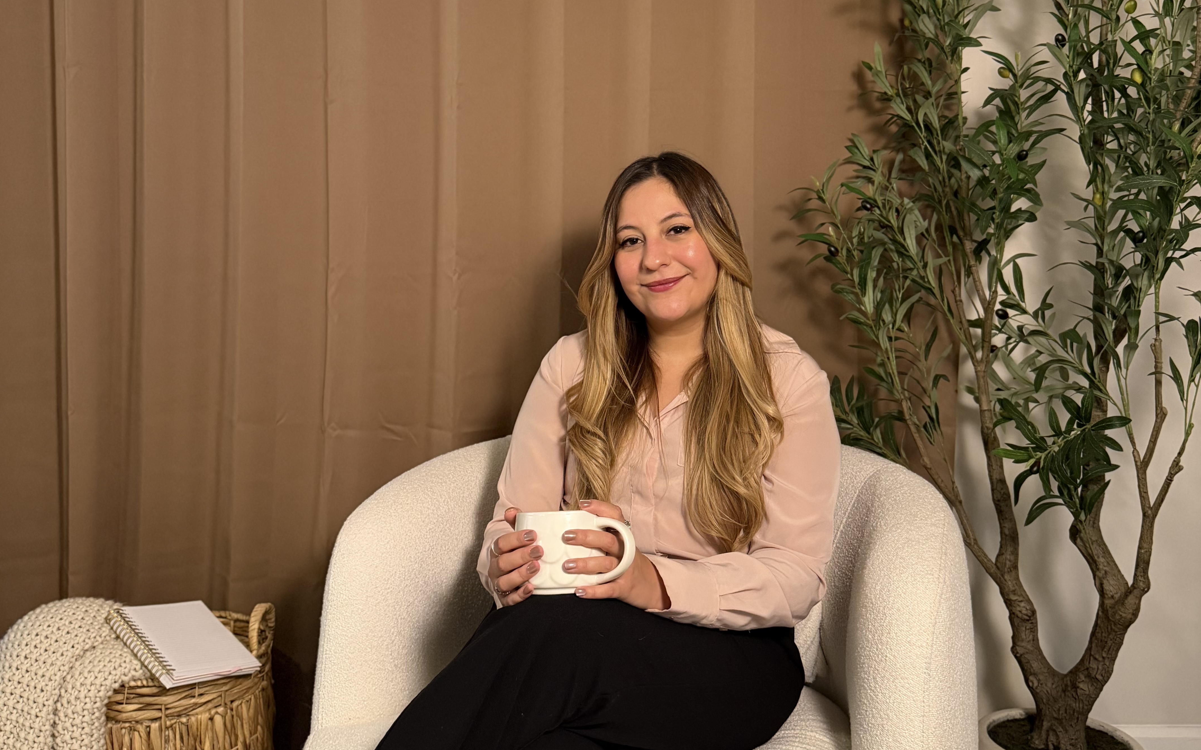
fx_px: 1113
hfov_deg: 56.7
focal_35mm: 34
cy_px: 244
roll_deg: -1.4
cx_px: 600
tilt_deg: -2.0
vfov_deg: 36.8
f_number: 1.78
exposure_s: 1/60
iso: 500
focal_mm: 6.76
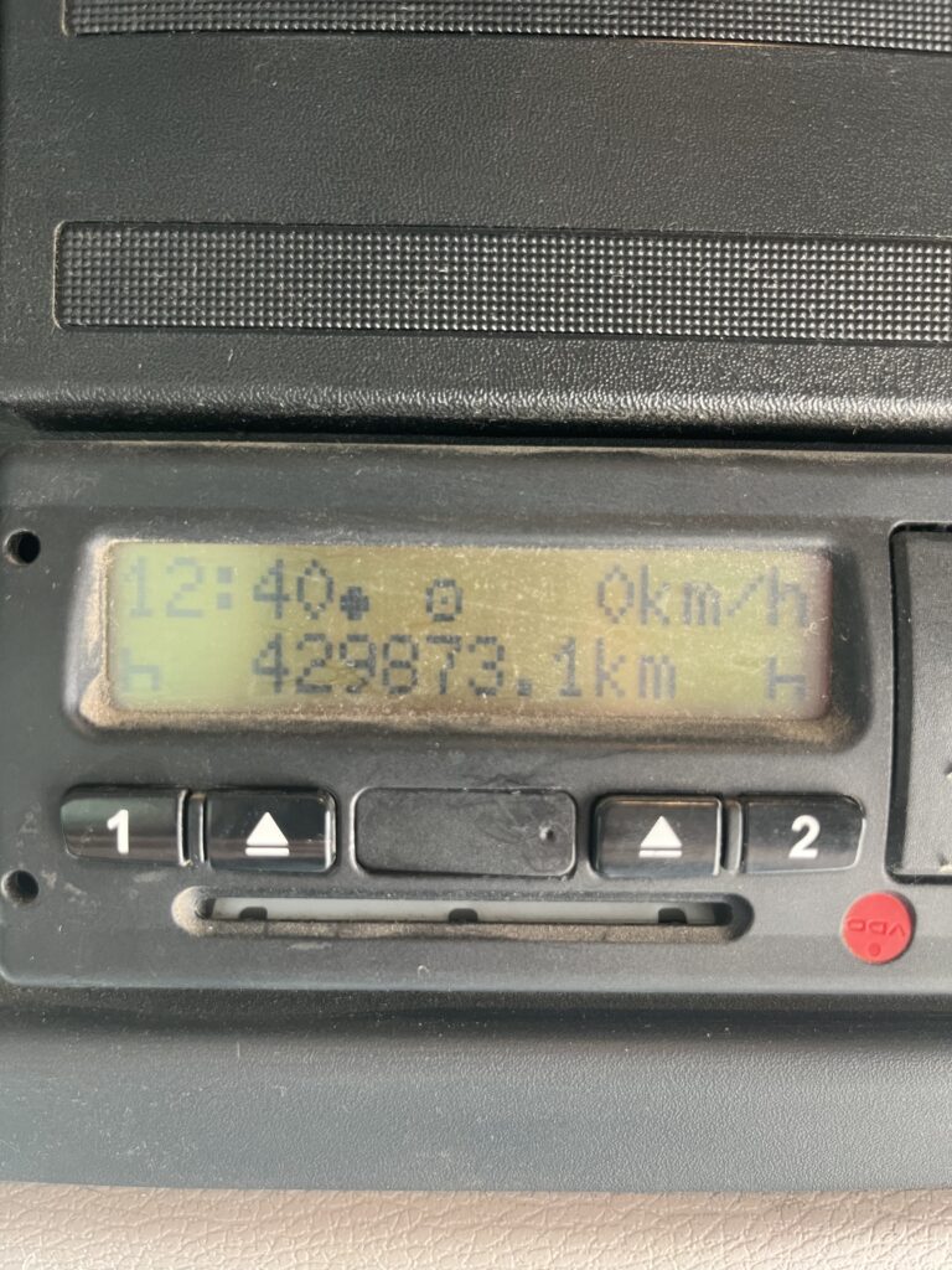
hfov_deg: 53.1
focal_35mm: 26
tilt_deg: +9.4
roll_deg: +1.8
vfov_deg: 67.3
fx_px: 953
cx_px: 476
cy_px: 635
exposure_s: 1/92
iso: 125
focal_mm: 5.1
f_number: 1.6
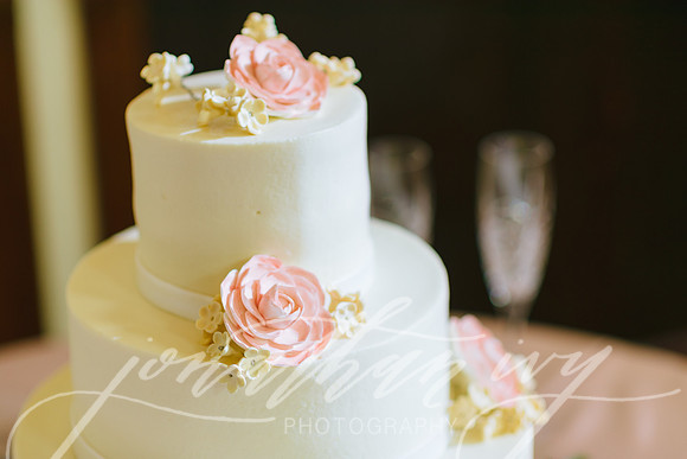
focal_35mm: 85
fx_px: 1622
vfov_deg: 16.1
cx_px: 344
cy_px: 230
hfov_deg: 23.9
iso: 125
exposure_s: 1/160
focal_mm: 85
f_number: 2.2
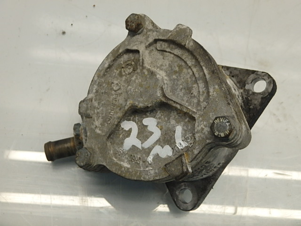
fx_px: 339
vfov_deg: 36.8
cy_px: 113
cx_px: 150
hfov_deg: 47.9
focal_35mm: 39
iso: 200
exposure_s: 1/40
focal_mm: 6.9
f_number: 5.1
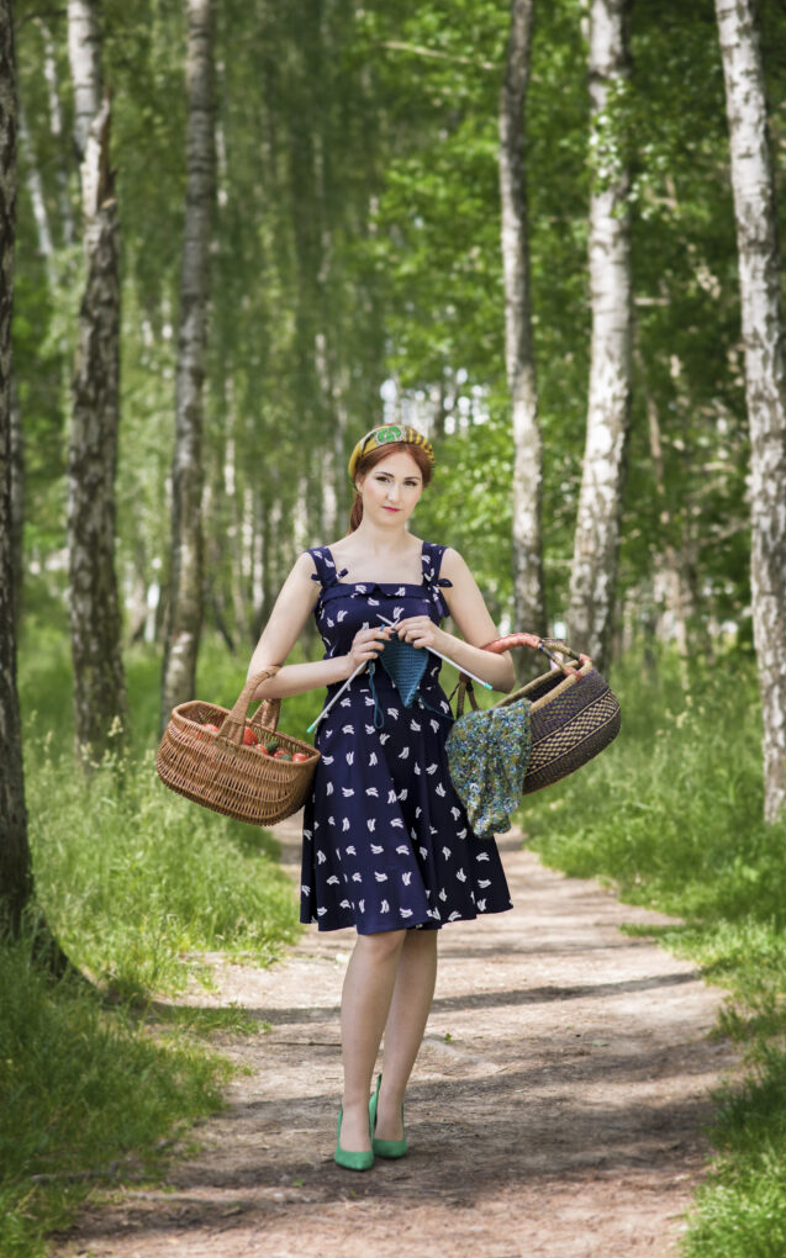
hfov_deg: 15.0
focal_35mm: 87
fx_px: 2983
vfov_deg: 23.8
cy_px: 629
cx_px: 392
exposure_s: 1/1250
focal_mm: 85
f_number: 2.8
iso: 640
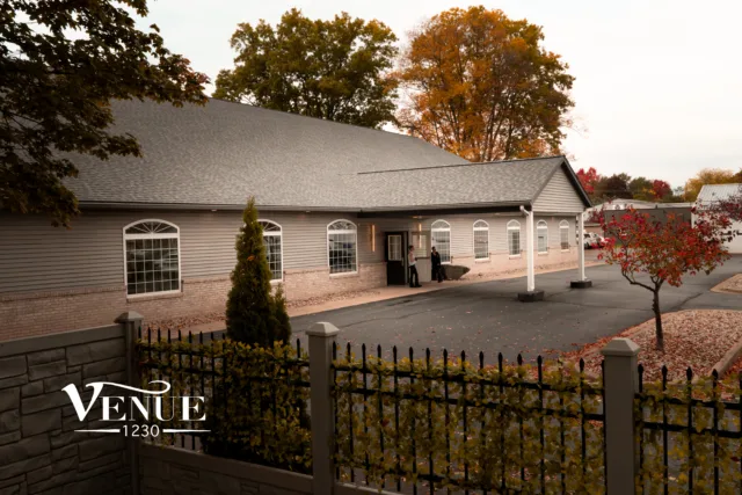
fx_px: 412
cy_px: 248
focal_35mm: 20
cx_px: 371
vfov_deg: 62.0
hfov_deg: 84.0
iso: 4000
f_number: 3.5
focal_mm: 20
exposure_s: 1/60
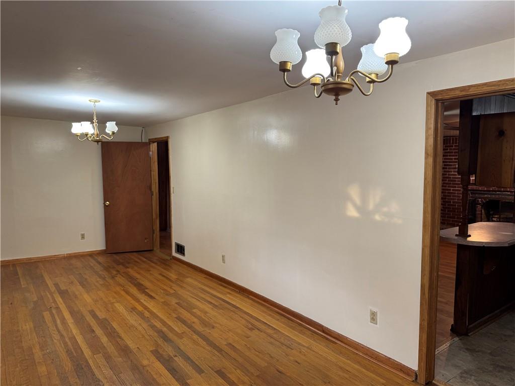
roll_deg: -0.7
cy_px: 193
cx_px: 258
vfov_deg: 56.8
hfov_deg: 71.6
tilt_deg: -4.8
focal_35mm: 24
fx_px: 357
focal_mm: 6.76
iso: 125
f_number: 1.78
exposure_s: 1/60
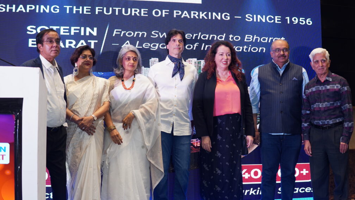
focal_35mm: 48
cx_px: 180
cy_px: 102
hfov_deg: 42.9
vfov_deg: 24.9
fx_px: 452
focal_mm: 30
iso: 250
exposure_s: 1/100
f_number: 2.2
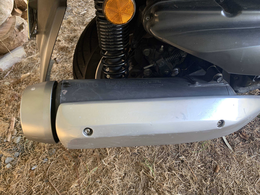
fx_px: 195
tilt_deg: -47.2
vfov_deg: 53.1
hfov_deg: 67.3
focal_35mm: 26
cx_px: 130
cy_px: 98
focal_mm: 4.25
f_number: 1.8
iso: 100
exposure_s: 1/60
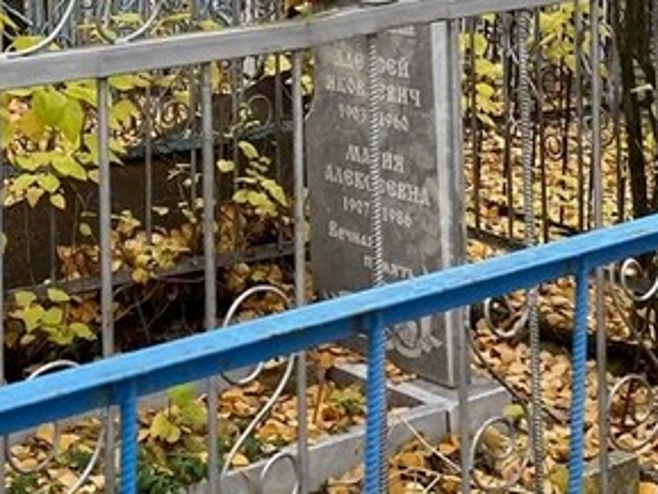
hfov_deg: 21.1
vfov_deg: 15.6
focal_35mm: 92
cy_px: -77
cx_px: 175
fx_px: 1750
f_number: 1.8
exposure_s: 1/121
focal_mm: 4.25
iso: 80
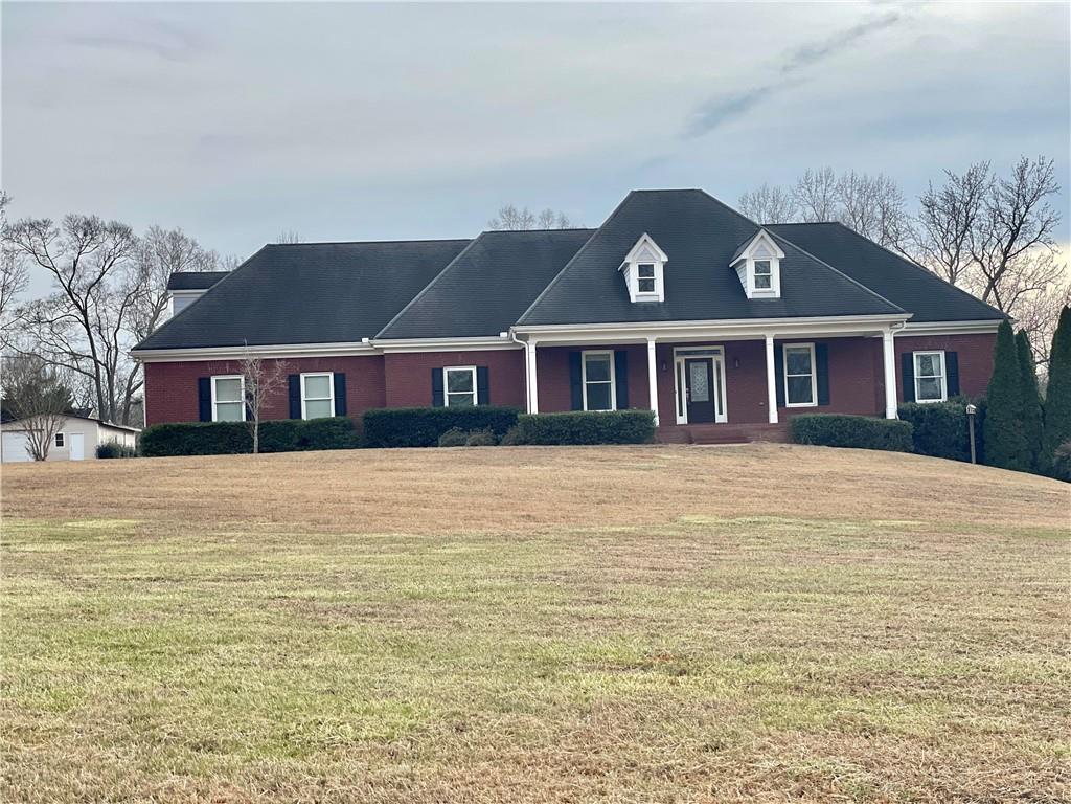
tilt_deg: +4.7
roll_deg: +3.8
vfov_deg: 28.0
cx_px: 536
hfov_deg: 36.8
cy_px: 402
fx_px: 1609
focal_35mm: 52
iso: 32
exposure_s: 1/1653
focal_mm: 6
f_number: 2
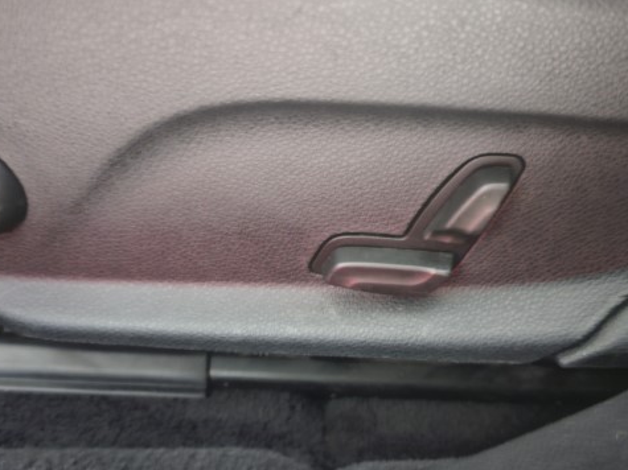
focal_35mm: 31
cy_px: 283
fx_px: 562
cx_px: 342
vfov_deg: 45.2
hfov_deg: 58.3
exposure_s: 1/14
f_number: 1.7
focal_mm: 6.3
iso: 1600
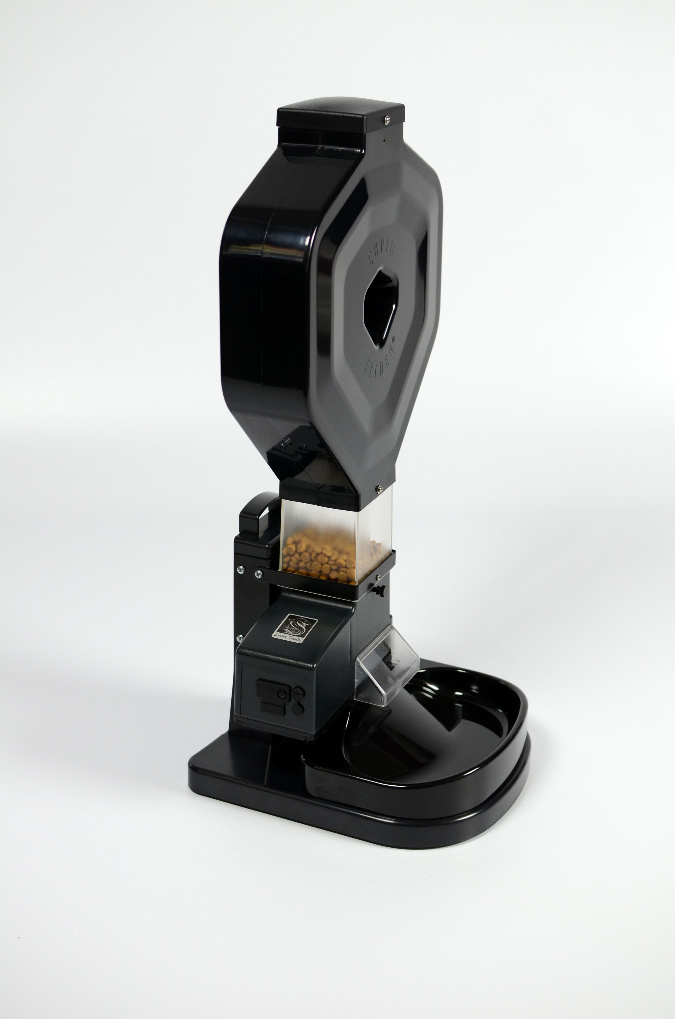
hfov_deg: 25.6
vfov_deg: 37.9
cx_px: 338
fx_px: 1483
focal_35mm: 52
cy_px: 510
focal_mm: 35
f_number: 3.5
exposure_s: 1/60
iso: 400
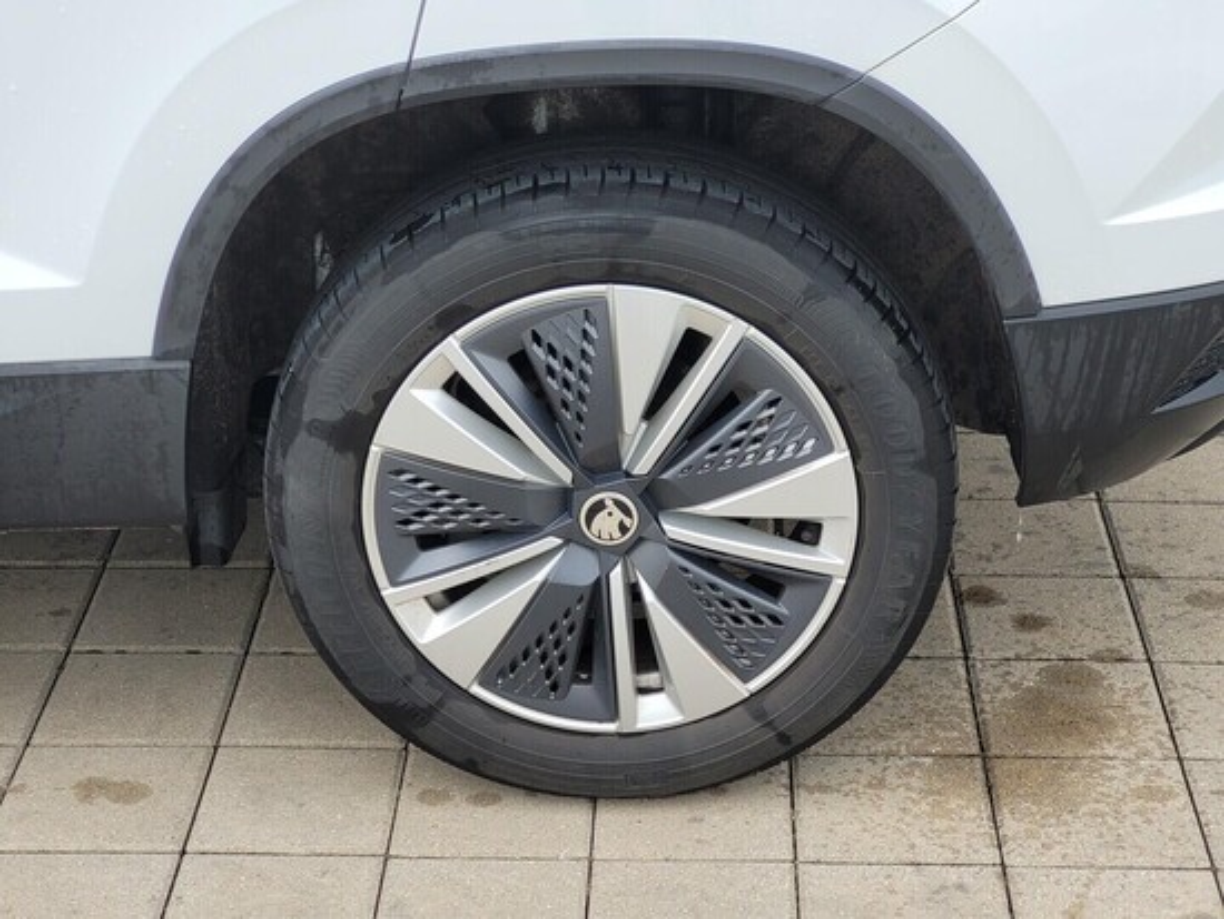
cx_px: 612
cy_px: 460
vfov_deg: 19.4
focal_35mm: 76
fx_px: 2688
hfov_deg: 25.6
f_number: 2.4
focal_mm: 7.12
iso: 50
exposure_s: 1/100
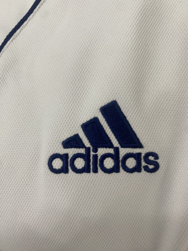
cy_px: 126
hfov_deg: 54.9
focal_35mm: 25
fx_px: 181
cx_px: 94
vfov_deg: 69.4
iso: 100
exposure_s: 1/50
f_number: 1.8
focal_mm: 4.25
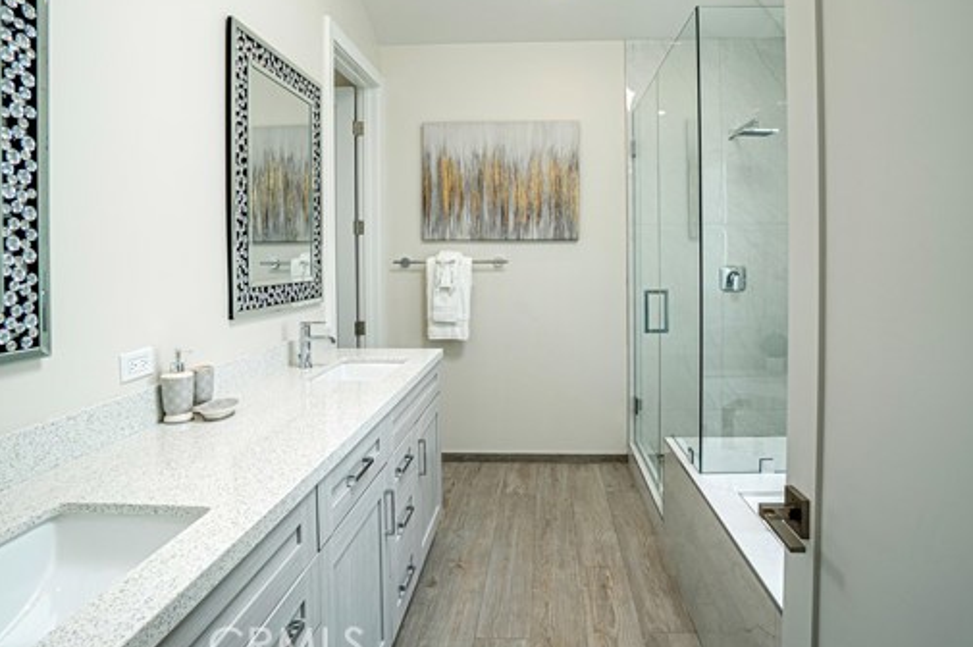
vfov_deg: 64.0
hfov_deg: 86.6
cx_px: 543
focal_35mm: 19
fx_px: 513
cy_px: 262
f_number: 7.1
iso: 320
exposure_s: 1/30
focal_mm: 10
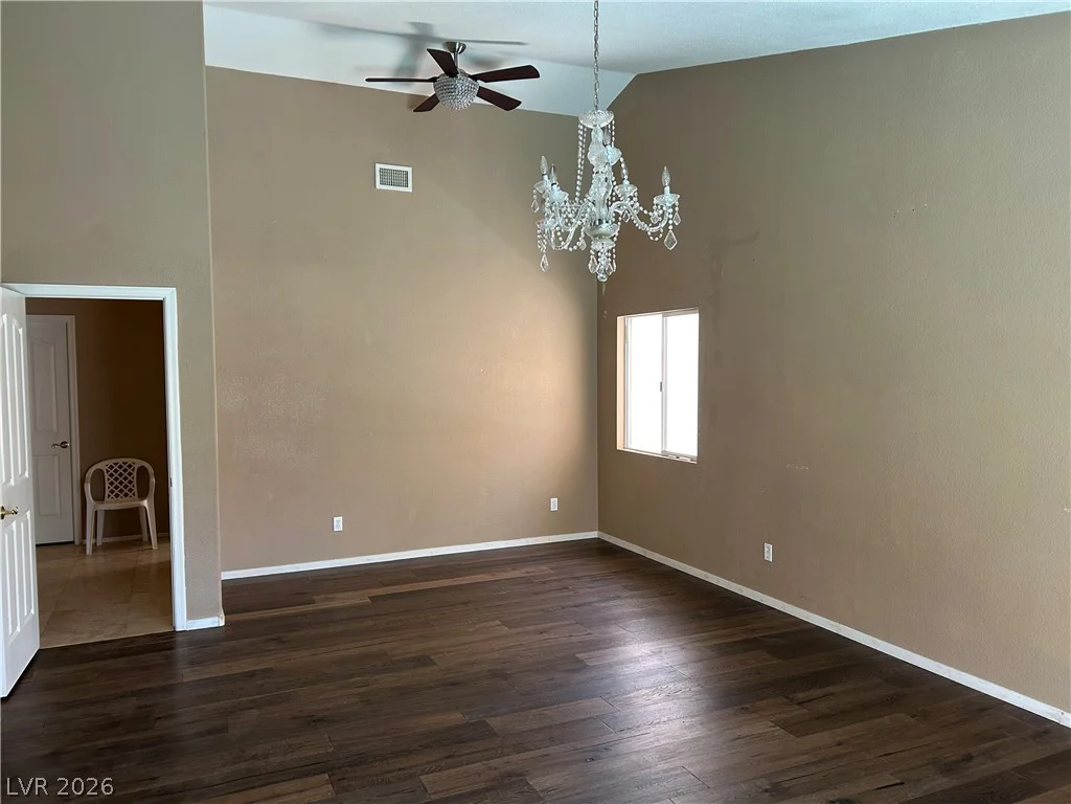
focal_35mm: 26
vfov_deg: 53.1
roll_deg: +1.3
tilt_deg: -3.1
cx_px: 536
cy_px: 402
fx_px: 804
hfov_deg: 67.3
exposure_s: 1/60
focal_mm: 5.7
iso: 125
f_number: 1.5
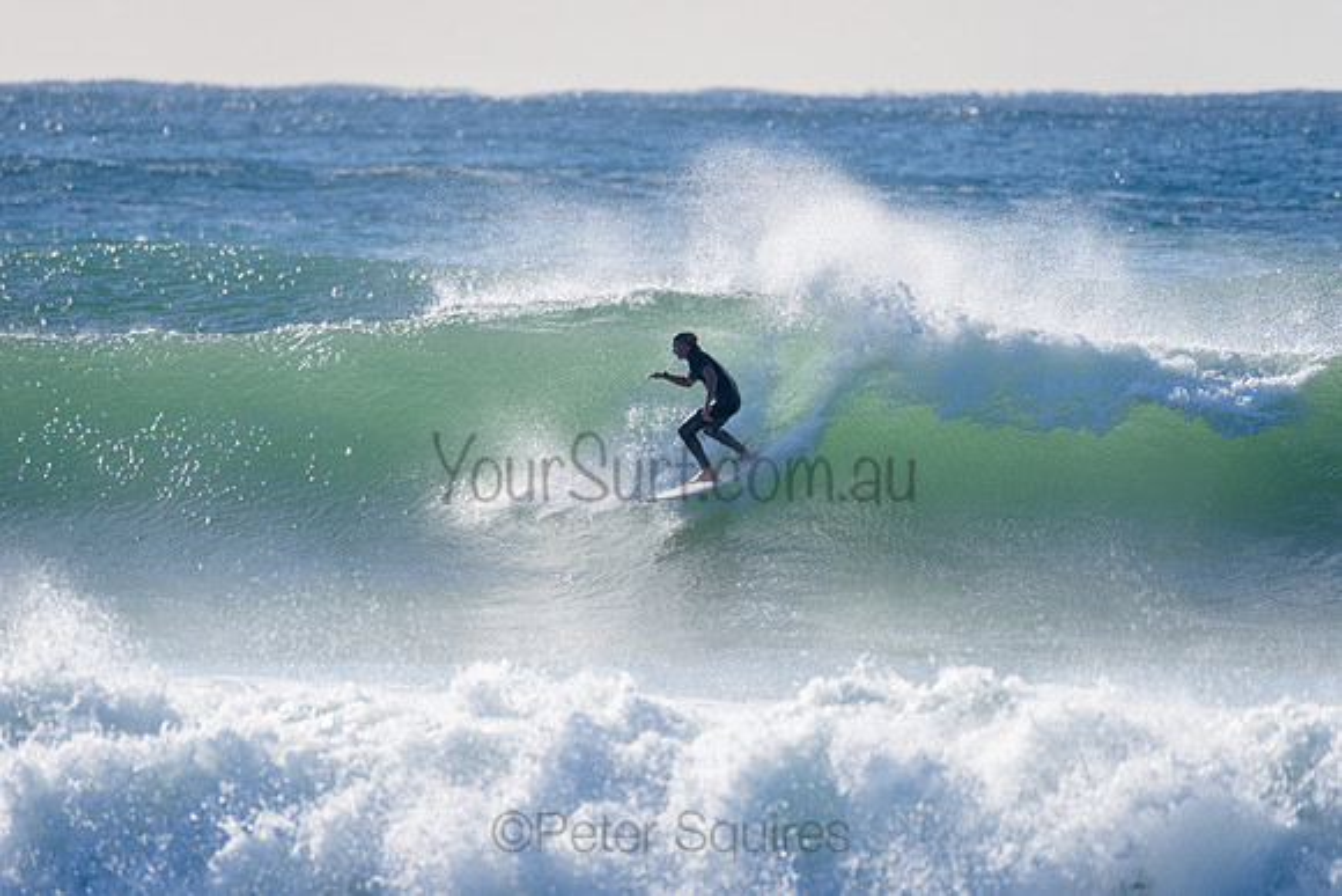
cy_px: 448
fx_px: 19035
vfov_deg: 2.7
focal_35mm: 511
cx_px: 679
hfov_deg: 4.0
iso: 125
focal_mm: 500
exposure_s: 1/1250
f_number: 5.6
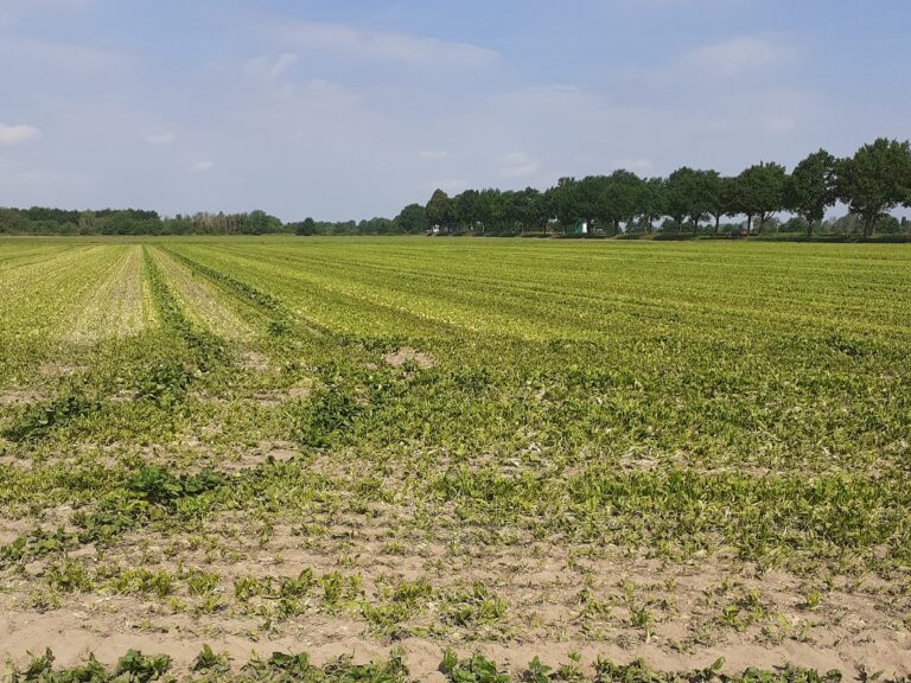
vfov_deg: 51.4
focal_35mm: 27
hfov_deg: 65.3
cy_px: 342
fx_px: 711
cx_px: 456
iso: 40
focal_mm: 3.6
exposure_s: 1/2096
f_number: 1.9
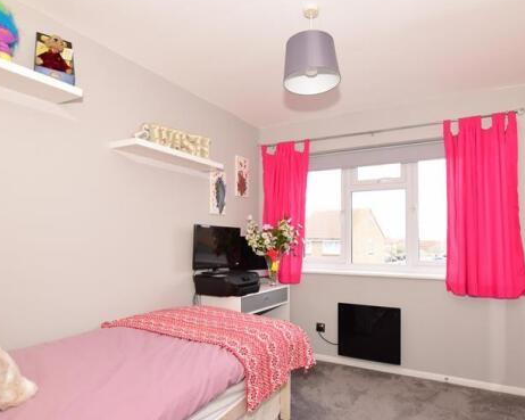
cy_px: 232
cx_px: 290
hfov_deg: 80.2
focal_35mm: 20
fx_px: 311
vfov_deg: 67.9
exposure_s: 1/160
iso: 400
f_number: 6.3
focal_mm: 10
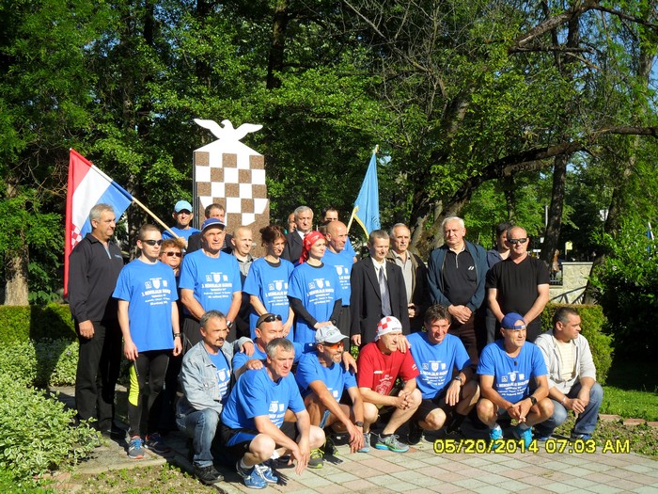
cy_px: 247
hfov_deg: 42.9
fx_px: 836
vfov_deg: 32.9
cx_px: 329
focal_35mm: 44
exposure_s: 1/750
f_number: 4.5
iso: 100
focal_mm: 7.8
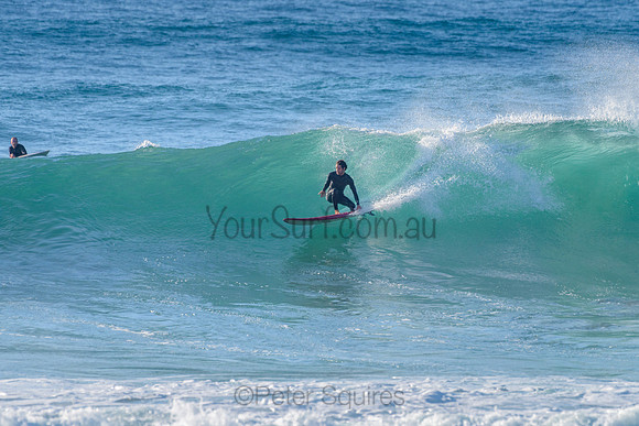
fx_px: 10887
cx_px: 320
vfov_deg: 2.2
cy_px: 213
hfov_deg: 3.4
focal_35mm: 613
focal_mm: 500
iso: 220
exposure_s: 1/2000
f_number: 5.6
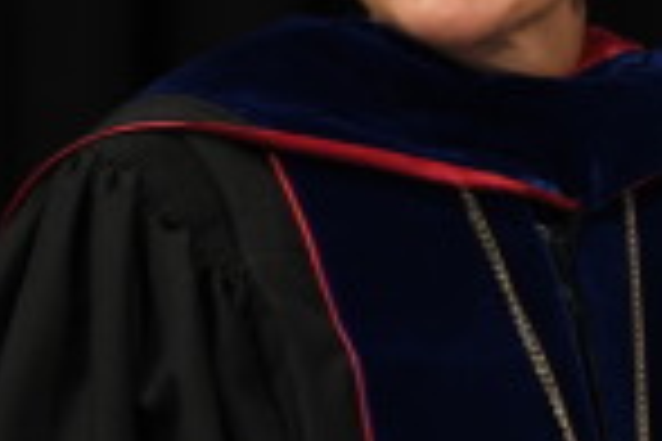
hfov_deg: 3.7
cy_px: 248
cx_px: 959
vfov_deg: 2.5
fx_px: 10223
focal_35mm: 556
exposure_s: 1/60
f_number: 2.8
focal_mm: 90.6
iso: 250
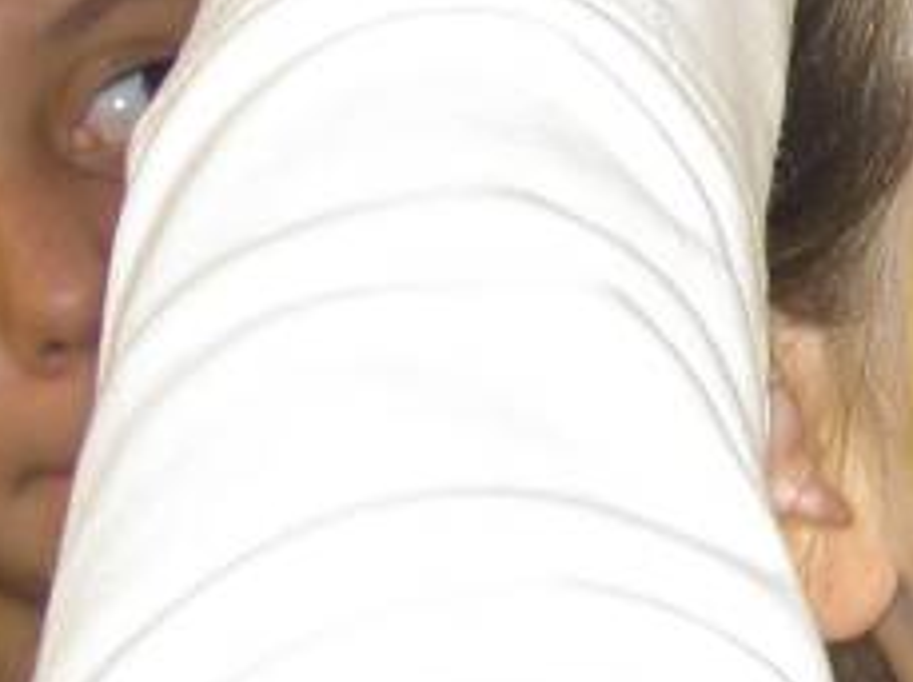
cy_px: 455
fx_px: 4055
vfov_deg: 9.6
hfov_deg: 12.2
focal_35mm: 154
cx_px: 1375
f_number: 2.9
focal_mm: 9
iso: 100
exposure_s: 1/60
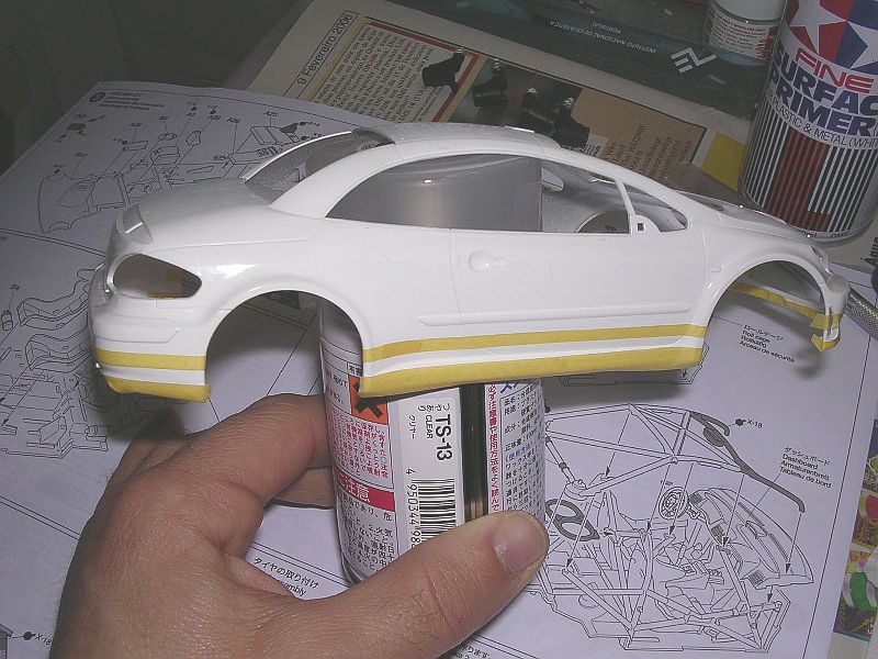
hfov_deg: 49.0
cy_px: 330
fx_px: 964
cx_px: 439
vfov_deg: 37.7
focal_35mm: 38
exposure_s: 1/60.1
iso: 100
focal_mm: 5.8
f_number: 5.6
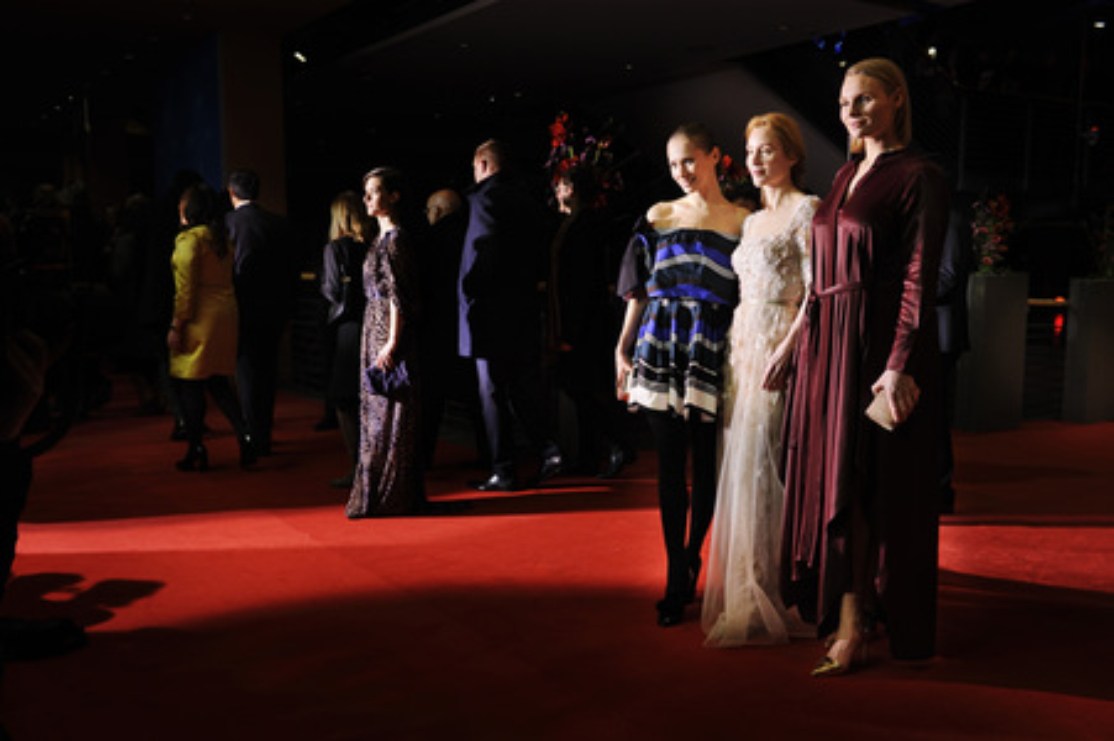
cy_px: 370
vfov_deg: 38.8
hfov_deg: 55.8
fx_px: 1051
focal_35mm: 34
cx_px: 557
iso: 400
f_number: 4
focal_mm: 34
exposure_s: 1/200
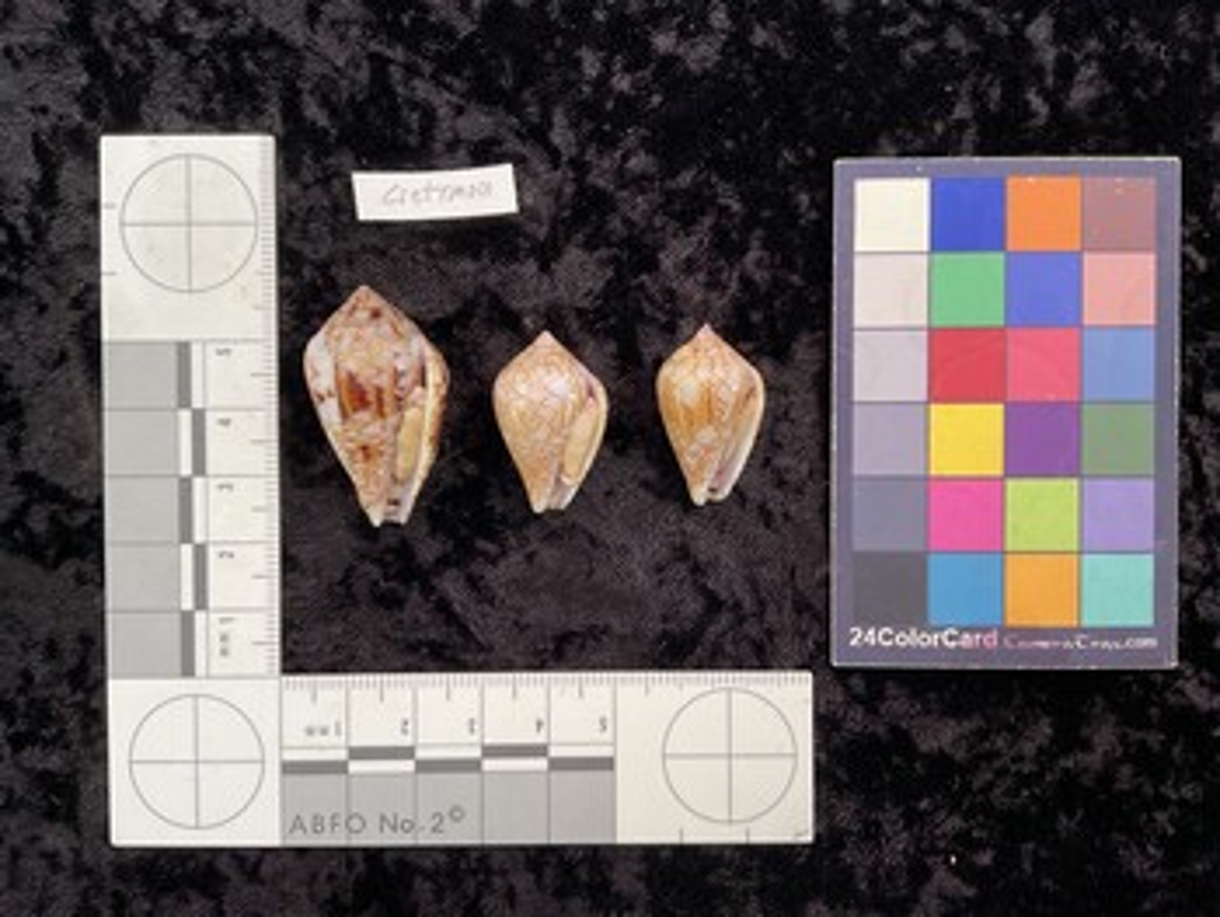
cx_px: 610
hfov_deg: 61.6
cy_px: 458
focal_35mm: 29
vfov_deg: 48.3
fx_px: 1023
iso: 50
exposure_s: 1/50
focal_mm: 3
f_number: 1.8
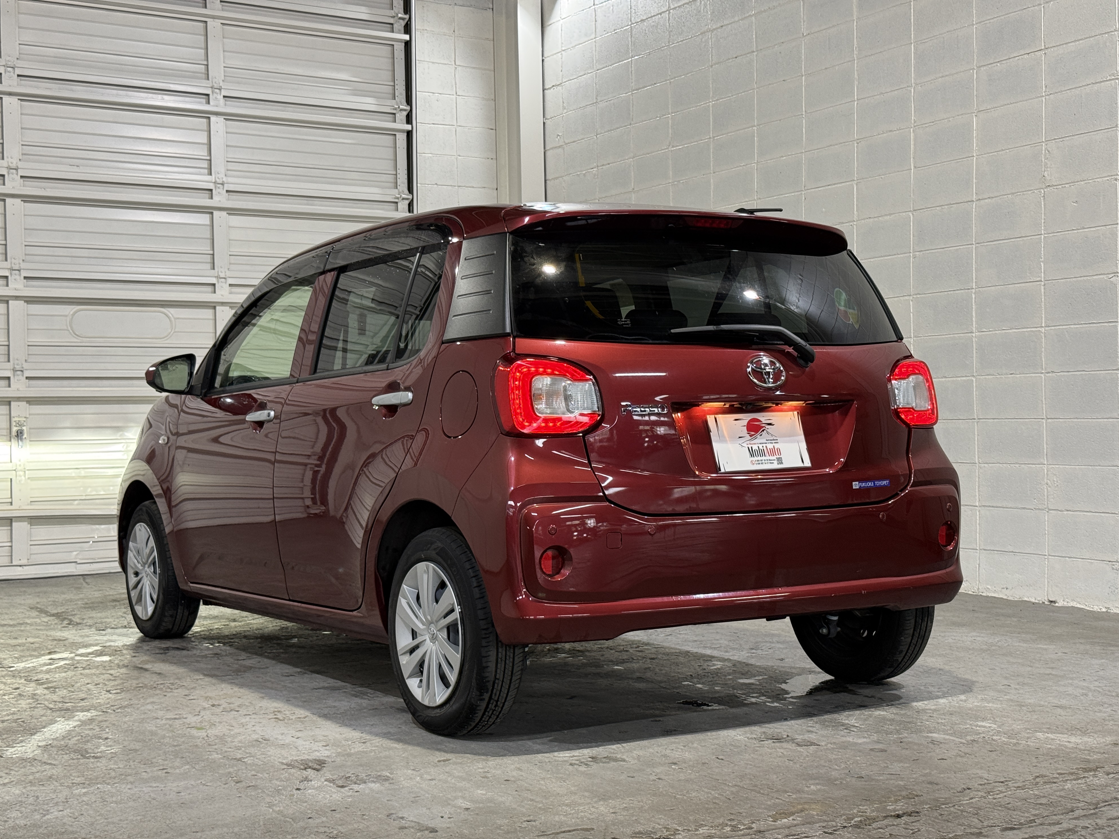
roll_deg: +0.6
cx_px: 552
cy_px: 427
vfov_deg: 29.7
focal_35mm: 49
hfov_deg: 38.9
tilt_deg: -0.1
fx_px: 1584
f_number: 1.78
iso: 125
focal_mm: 6.76
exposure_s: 1/60
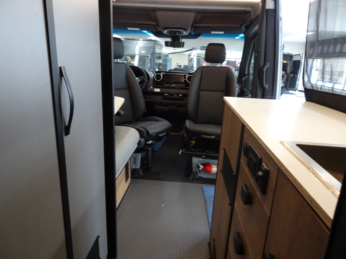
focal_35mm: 24
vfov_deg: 56.8
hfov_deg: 71.6
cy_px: 130
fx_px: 240
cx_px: 173
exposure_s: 1/30
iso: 320
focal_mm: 4.1
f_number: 3.5
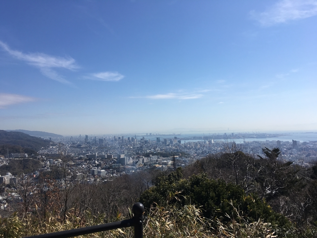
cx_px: 158
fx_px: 266
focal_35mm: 29
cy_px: 119
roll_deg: +0.5
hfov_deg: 61.7
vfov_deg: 48.2
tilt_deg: +2.2
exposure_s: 1/2849
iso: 25
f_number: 2.2
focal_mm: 4.15
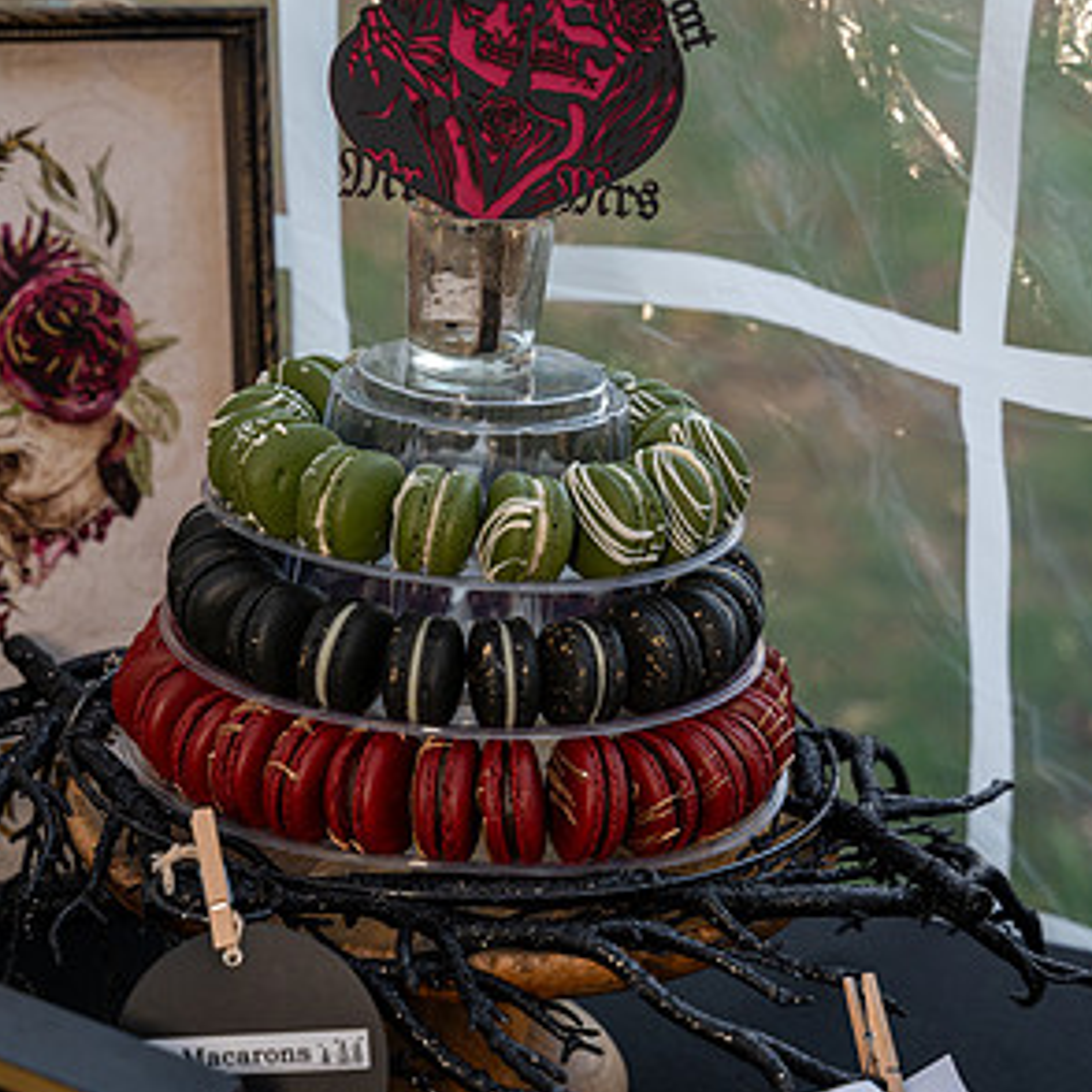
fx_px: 2641
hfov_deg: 23.4
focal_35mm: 74
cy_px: 531
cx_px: 544
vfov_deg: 23.4
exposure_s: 1/200
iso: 360
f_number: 4
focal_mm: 57
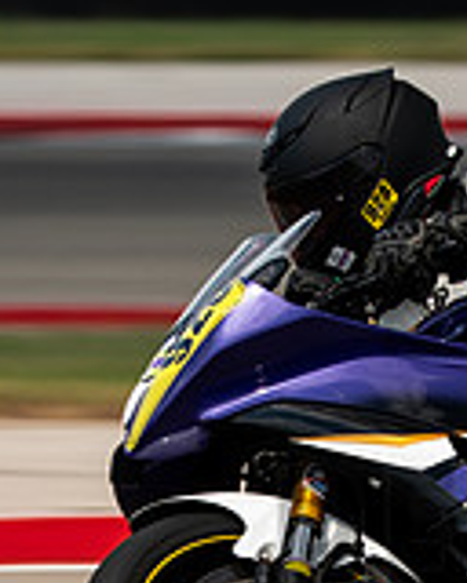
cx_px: 1047
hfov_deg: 1.1
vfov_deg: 1.4
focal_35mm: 1430
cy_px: 570
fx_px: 24706
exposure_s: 1/250
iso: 160
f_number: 6.4
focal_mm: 280
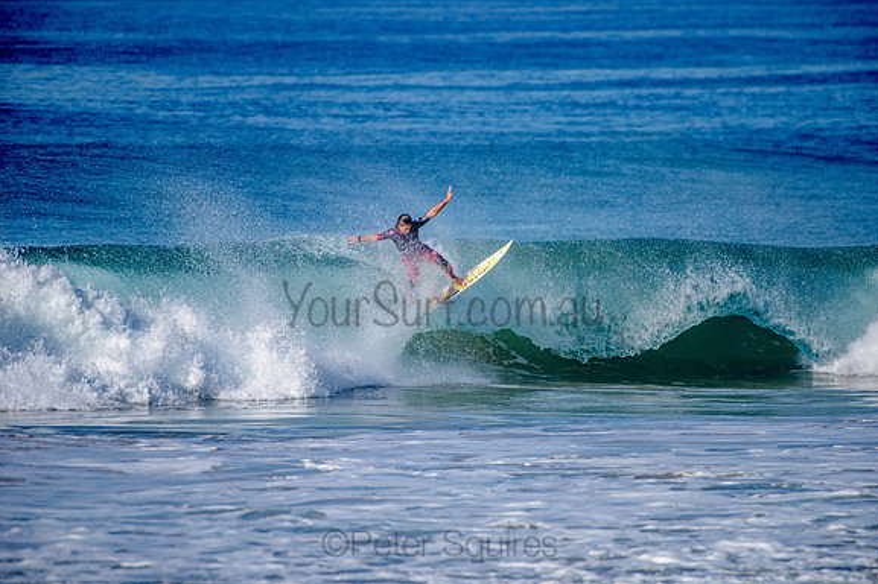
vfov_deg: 2.7
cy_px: 291
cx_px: 440
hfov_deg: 4.1
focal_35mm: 503
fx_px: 12260
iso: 125
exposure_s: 1/1600
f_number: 5.6
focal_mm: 500
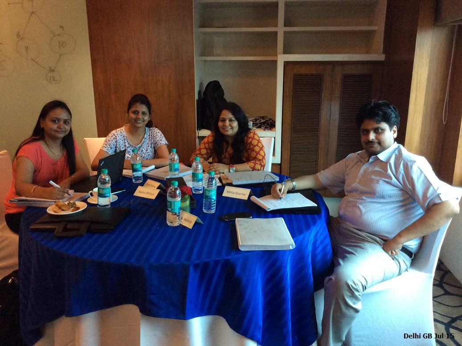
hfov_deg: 56.9
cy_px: 173
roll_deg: +0.6
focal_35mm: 32
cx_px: 231
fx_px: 427
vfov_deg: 44.1
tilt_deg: -16.0
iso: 200
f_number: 2.4
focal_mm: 3.3
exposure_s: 1/24
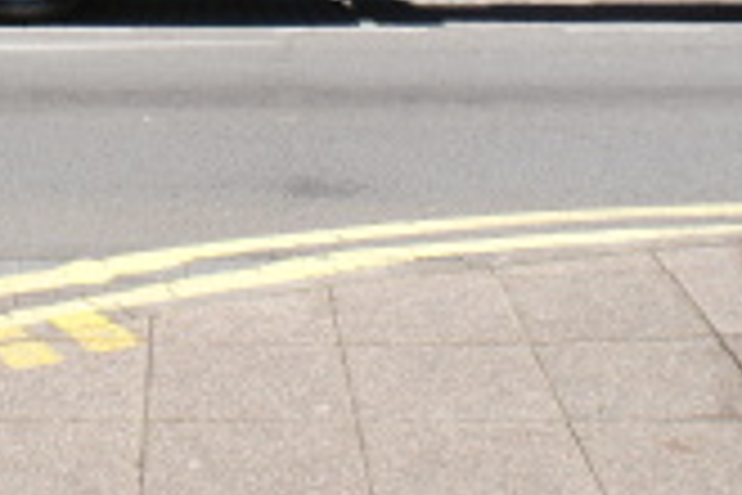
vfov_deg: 15.0
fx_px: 1731
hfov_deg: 23.7
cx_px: 121
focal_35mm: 84
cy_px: -259
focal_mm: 18
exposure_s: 1/100
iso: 100
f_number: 10
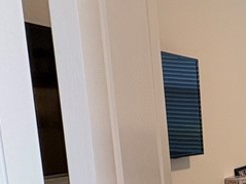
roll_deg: +0.0
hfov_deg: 19.9
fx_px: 426
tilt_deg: -7.8
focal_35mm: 60
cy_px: 179
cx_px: 473
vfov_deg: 23.5
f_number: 2.2
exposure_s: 1/60
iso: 125
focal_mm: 2.22
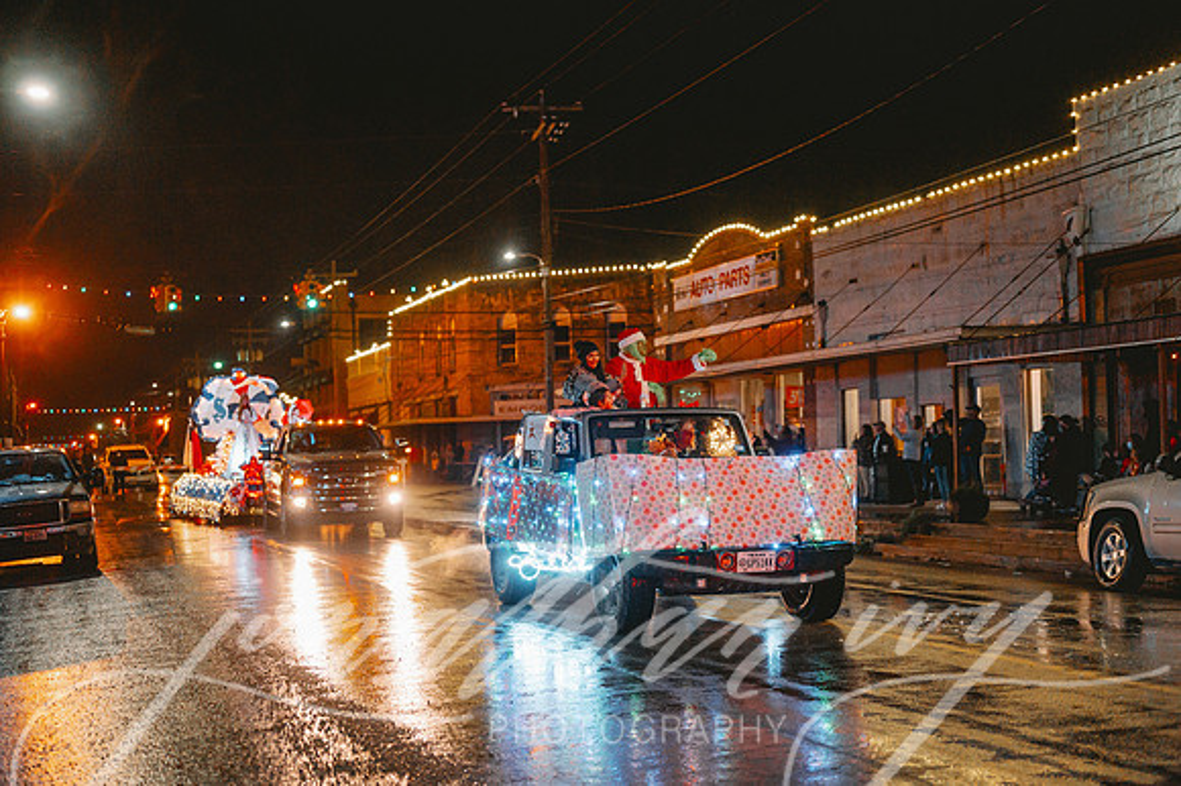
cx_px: 590
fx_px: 1639
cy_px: 393
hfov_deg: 39.6
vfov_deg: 27.0
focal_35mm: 50
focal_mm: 50
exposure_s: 1/500
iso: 5000
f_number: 2
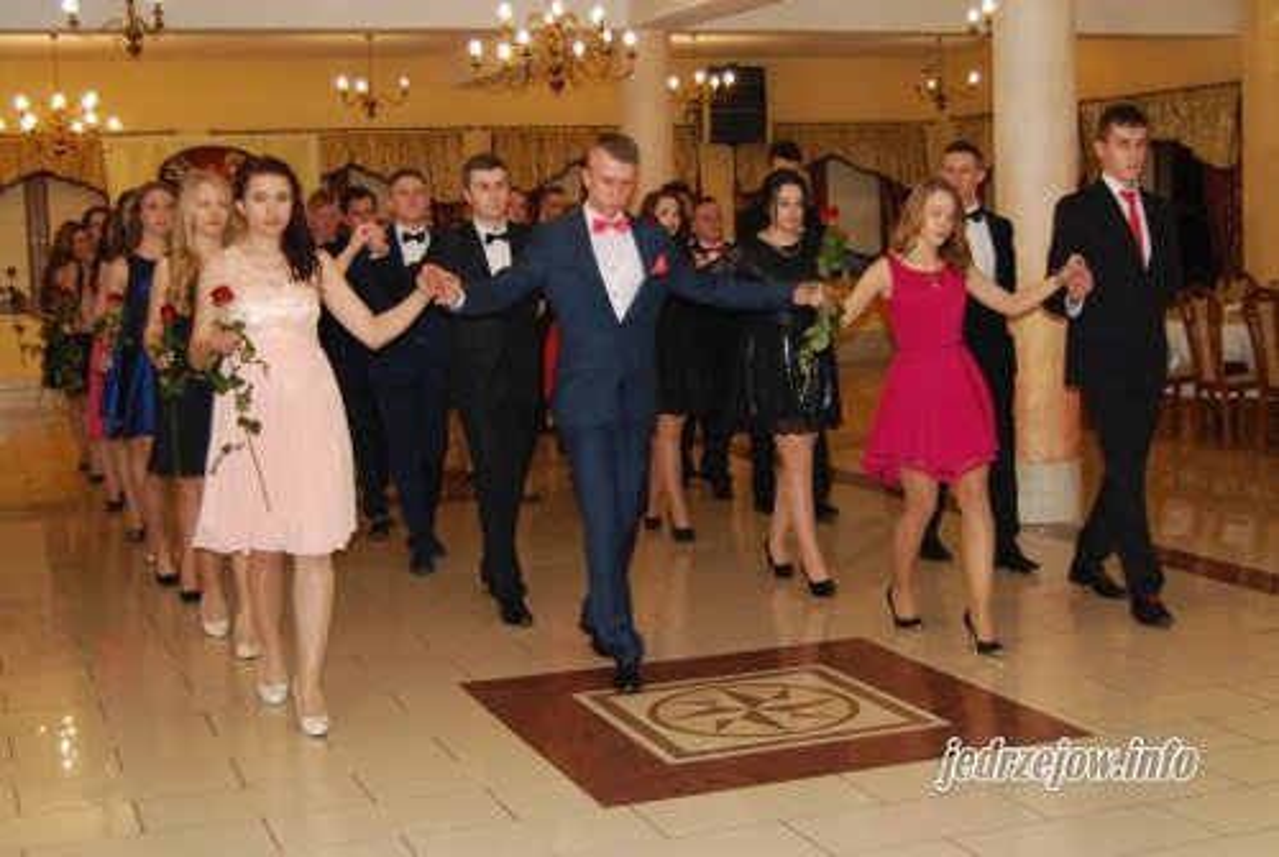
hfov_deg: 55.0
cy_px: 428
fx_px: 1228
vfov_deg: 38.5
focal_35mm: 34
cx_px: 640
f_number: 3.8
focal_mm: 23
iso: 500
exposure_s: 1/60
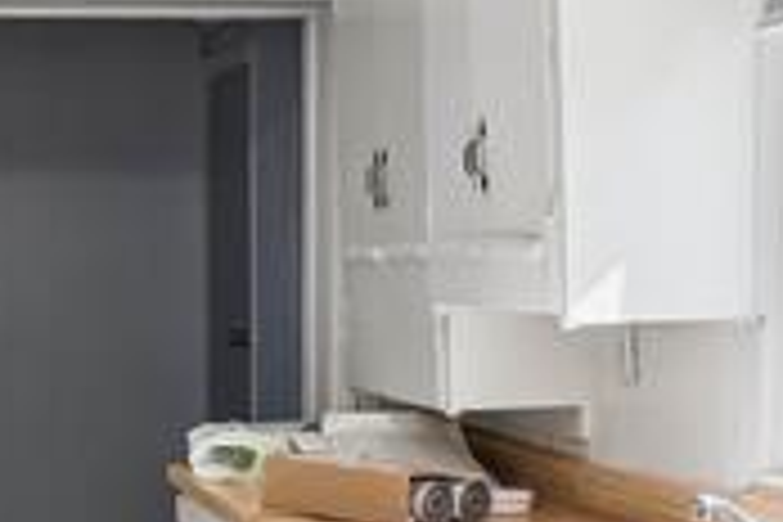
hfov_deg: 19.1
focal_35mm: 106
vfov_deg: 12.9
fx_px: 2305
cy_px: 338
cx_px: 194
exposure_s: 1/3.33
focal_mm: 18
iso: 400
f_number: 14
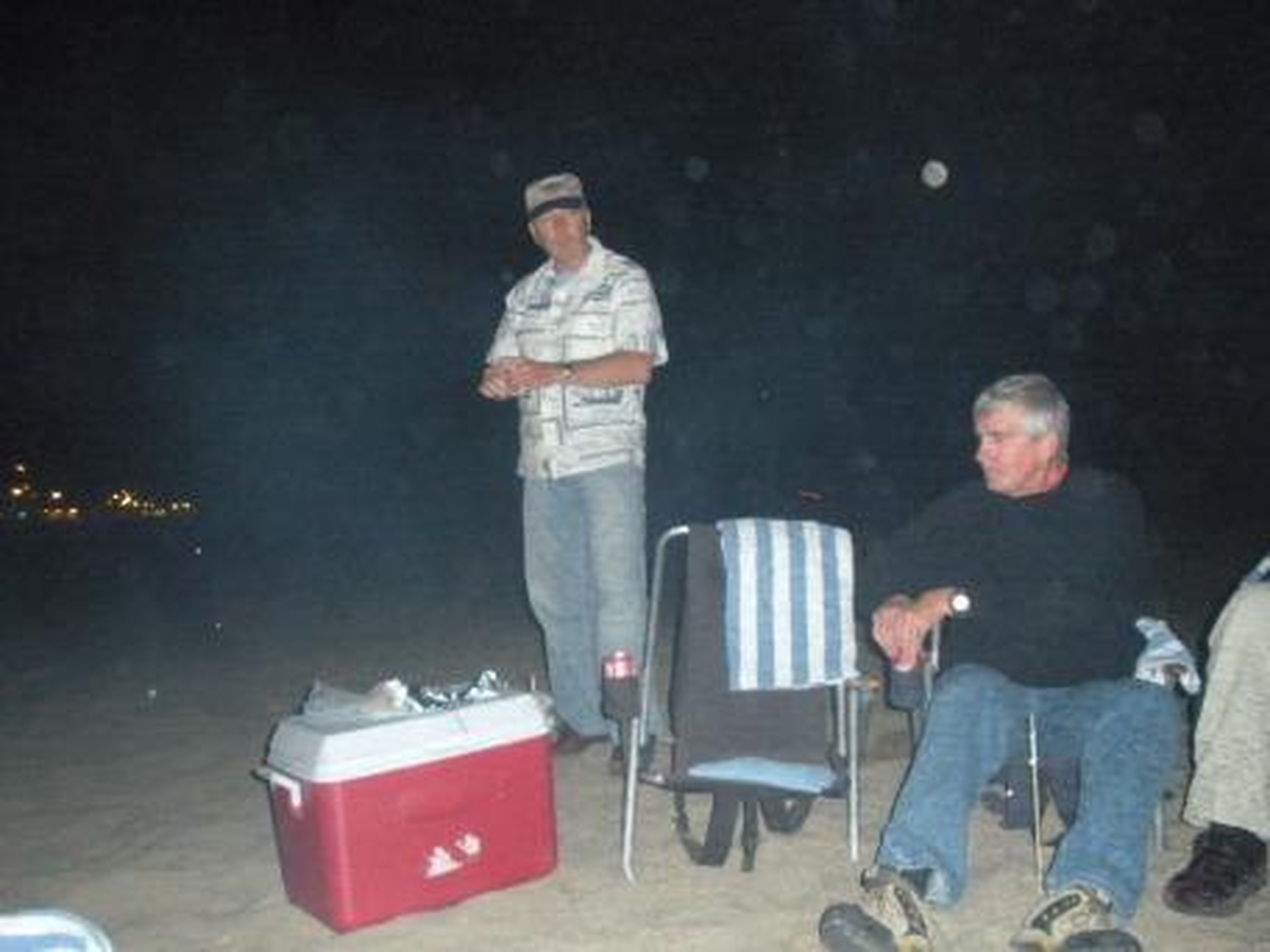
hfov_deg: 51.4
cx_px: 635
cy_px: 476
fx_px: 1321
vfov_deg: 39.7
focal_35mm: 36
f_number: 3.5
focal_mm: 6.3
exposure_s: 1/60
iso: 800
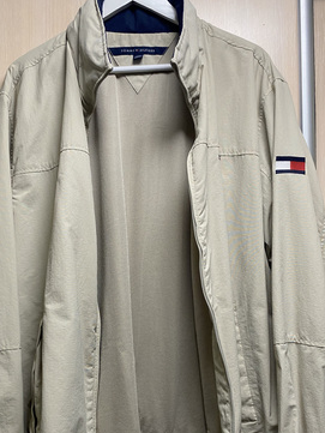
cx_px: 139
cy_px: 279
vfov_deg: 50.6
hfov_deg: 39.6
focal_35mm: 36
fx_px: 450
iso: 125
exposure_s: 1/75
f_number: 1.8
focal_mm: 4.25
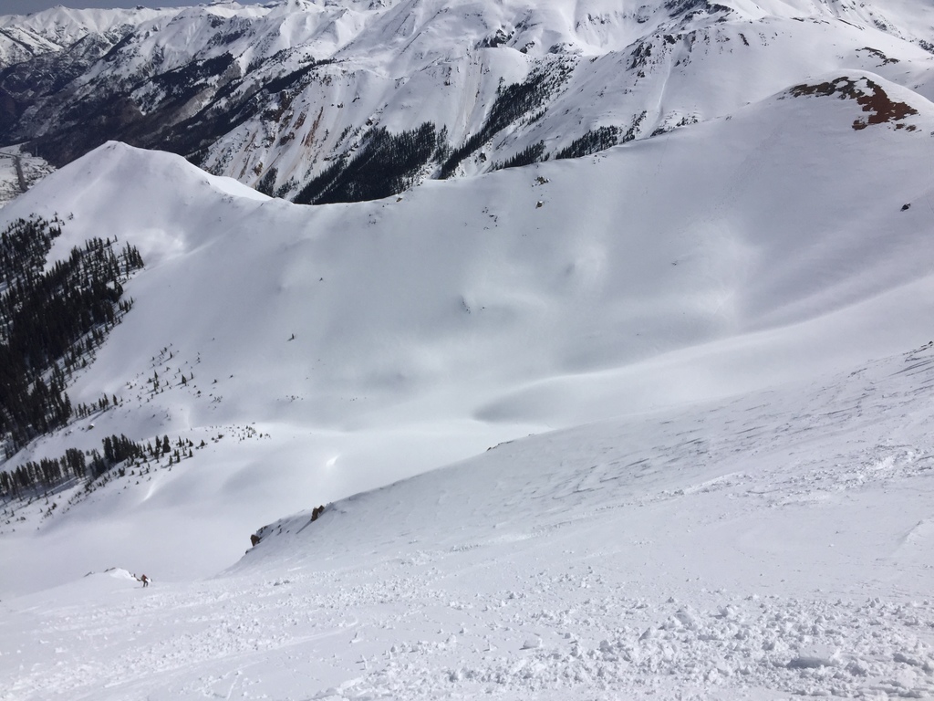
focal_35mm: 29
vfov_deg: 48.2
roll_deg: +3.2
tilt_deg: -25.8
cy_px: 350
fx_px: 782
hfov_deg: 61.7
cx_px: 467
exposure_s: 1/13333
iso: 32
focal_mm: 4.15
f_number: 2.2
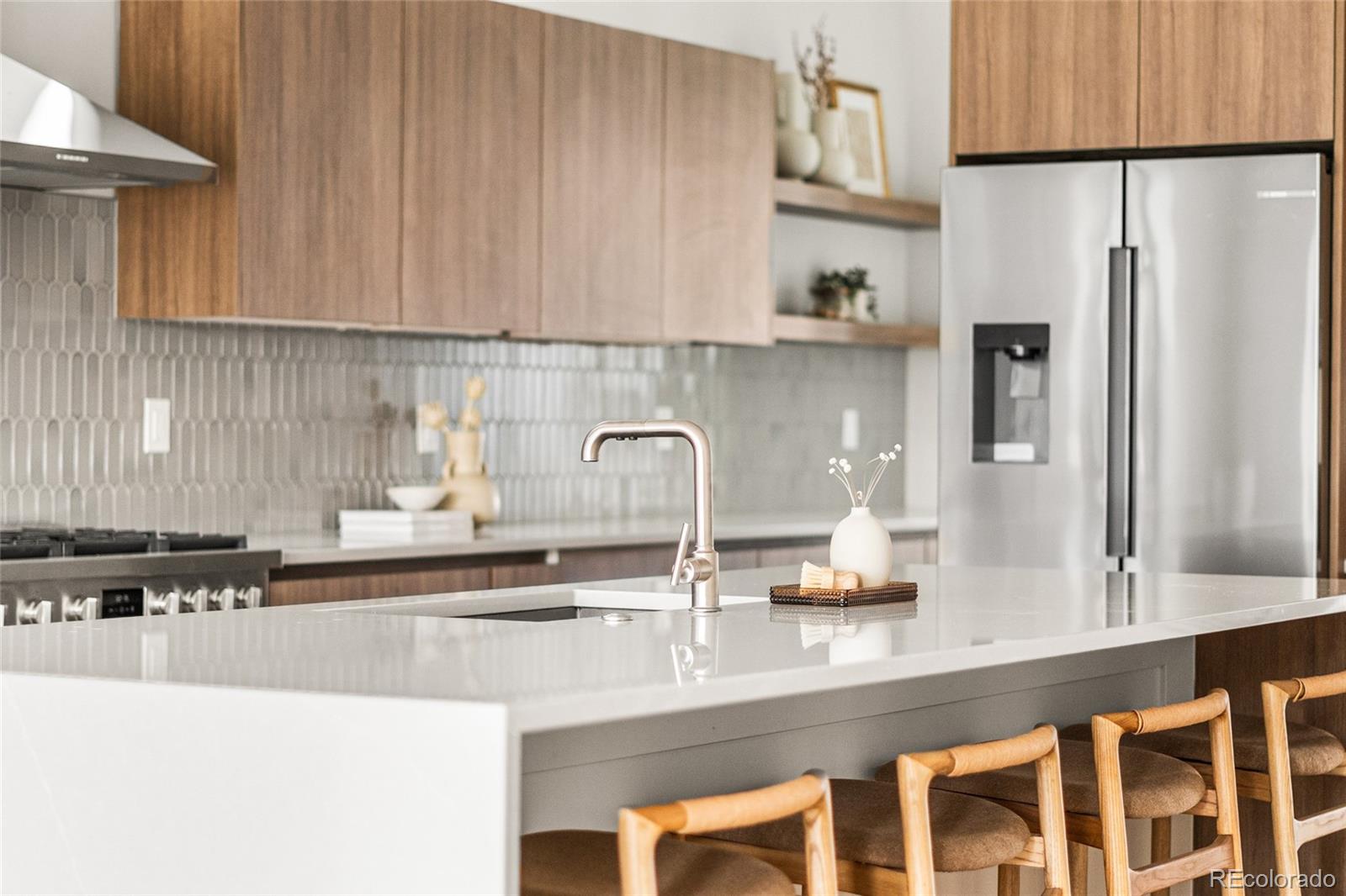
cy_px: 448
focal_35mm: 75
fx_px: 2803
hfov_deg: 27.0
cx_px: 673
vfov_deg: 18.2
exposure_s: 1/100
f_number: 1.8
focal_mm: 50
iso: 640
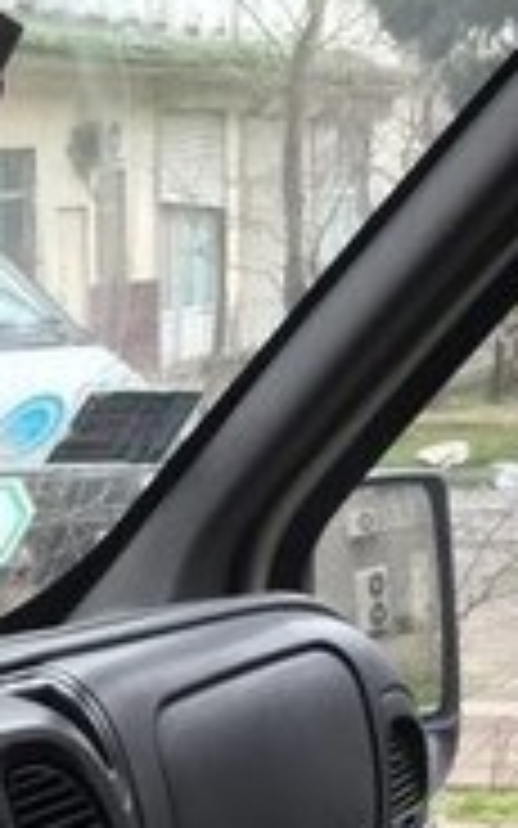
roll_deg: +4.2
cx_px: -495
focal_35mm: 110
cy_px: 983
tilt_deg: -14.9
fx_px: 2485
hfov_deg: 10.9
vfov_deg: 18.0
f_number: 2.2
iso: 50
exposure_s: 1/100
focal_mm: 4.15
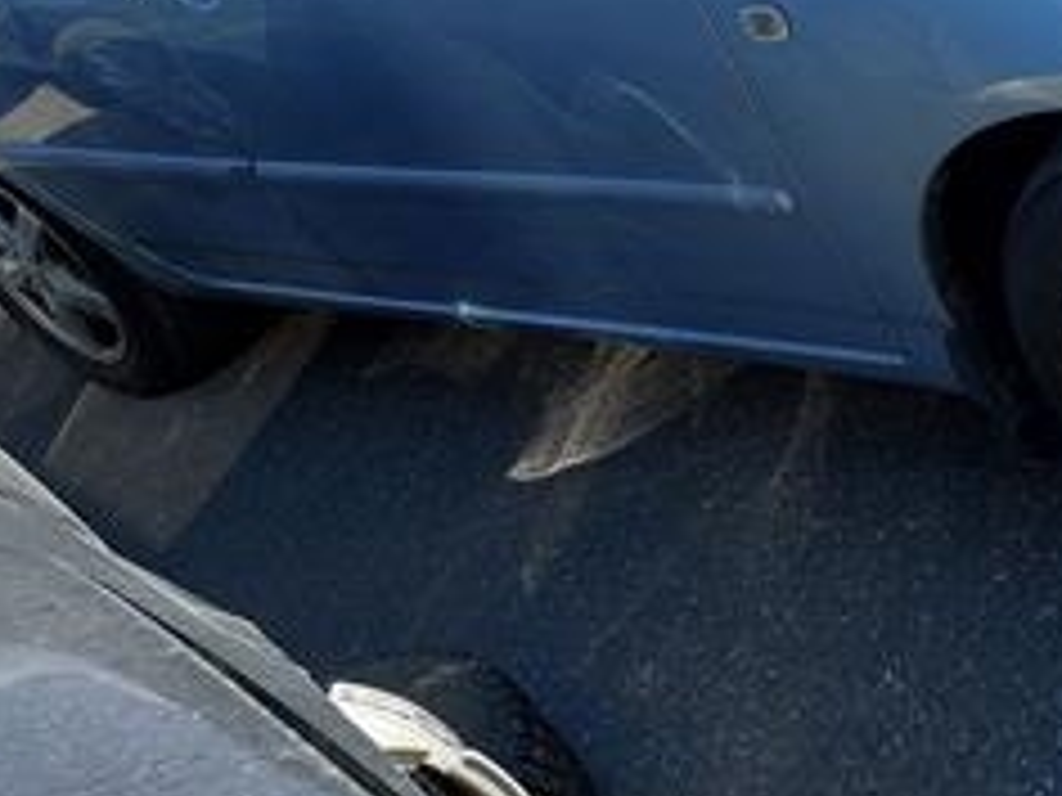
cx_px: 1058
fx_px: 1994
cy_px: -175
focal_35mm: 65
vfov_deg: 21.0
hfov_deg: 28.1
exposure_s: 1/949
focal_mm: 5.23
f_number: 1.8
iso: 25
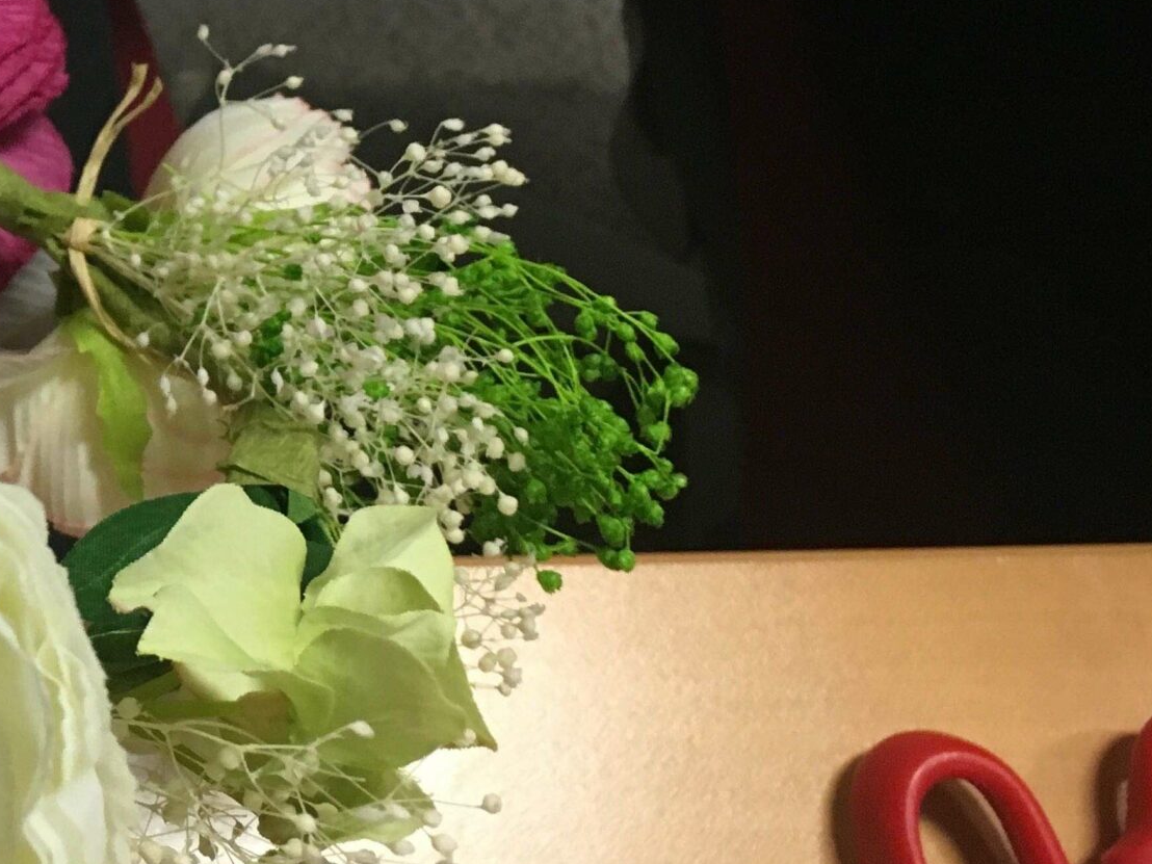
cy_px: 292
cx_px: -163
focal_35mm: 67
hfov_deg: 26.3
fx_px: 2230
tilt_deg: -67.8
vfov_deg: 21.8
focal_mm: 4.15
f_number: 2.2
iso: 125
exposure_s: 1/33
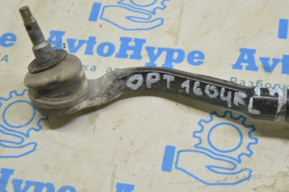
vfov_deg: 16.5
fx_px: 661
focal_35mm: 82
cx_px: 144
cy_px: 96
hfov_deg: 24.6
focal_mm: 55
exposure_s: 1/20
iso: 400
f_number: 5.6
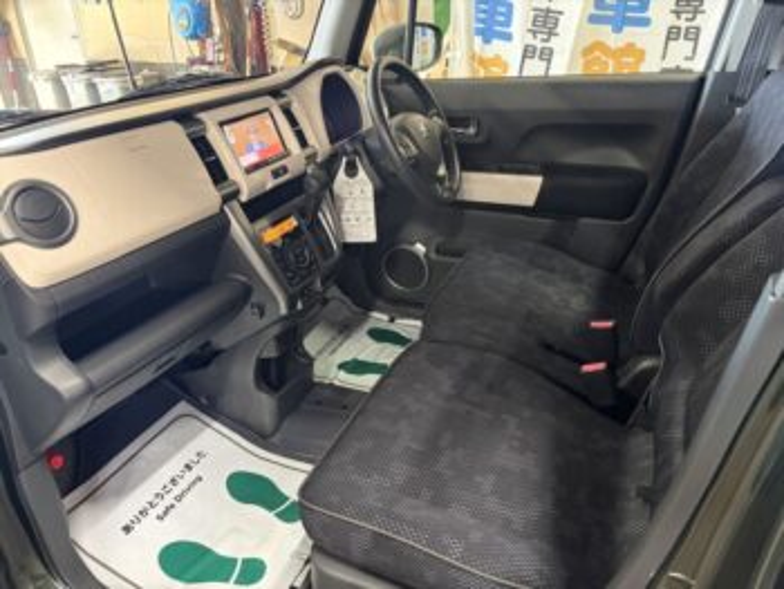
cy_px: 294
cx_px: 392
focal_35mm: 26
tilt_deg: -25.5
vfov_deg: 53.1
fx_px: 589
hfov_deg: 67.3
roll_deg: +1.3
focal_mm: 5.96
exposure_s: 1/37
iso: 640
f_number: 1.6
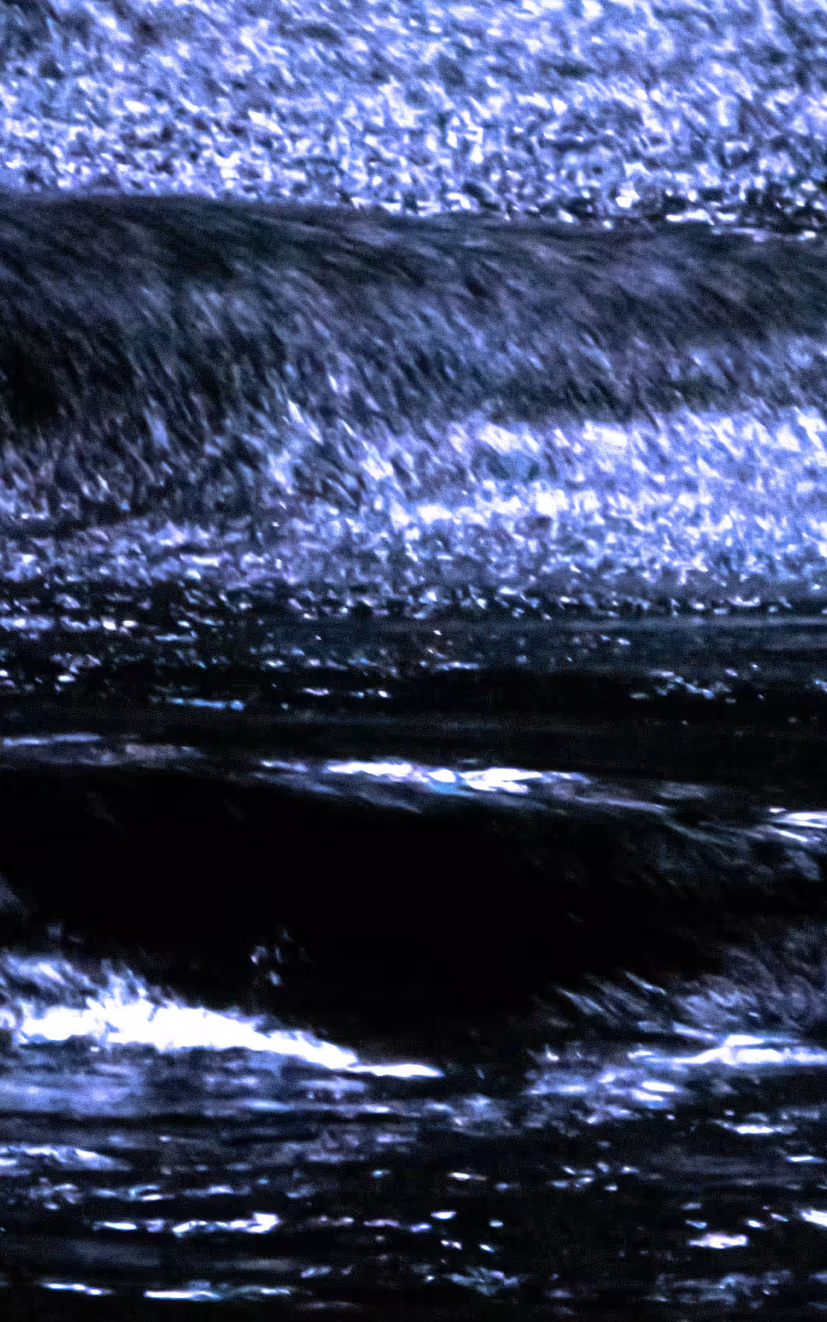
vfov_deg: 2.0
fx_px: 38291
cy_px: 276
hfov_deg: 1.2
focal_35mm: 1062
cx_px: 656
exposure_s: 1/6
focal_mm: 210
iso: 1600
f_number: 6.3
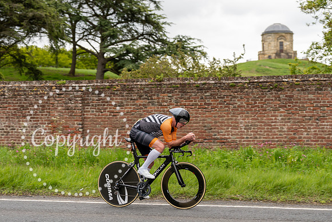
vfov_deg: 17.4
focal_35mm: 79
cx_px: 166
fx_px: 725
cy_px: 124
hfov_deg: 25.8
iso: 400
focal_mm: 70
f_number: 3.5
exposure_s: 1/1000
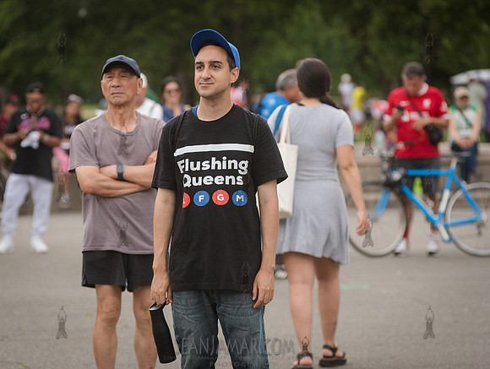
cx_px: 230
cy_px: 173
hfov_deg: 10.1
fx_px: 2783
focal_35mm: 196
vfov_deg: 7.6
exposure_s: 1/2500
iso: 2000
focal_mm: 170
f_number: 4.5
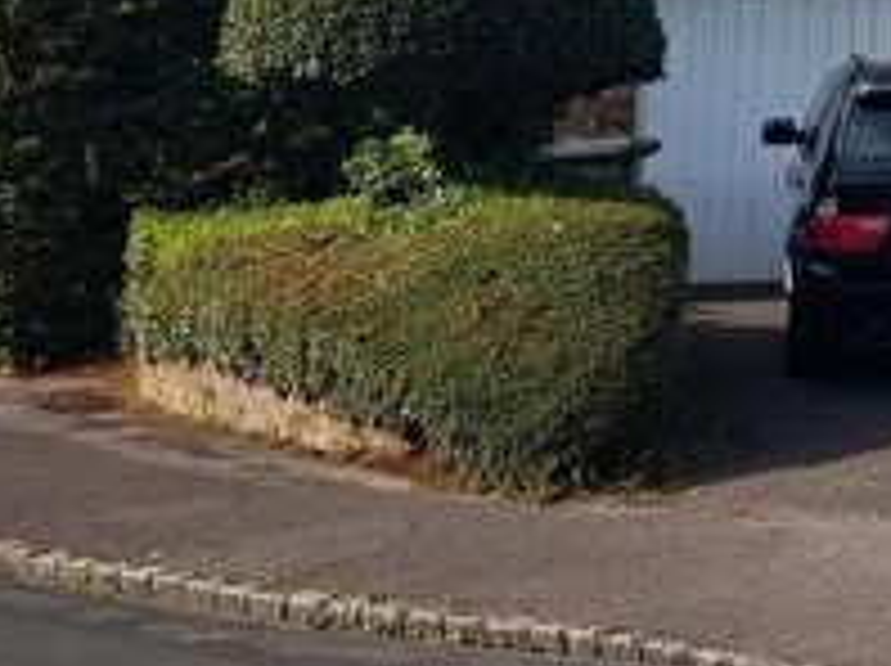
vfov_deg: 15.4
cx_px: 1336
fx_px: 2365
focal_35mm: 92
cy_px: -169
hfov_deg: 18.8
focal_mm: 4.2
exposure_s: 1/2312
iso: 40
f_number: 1.7
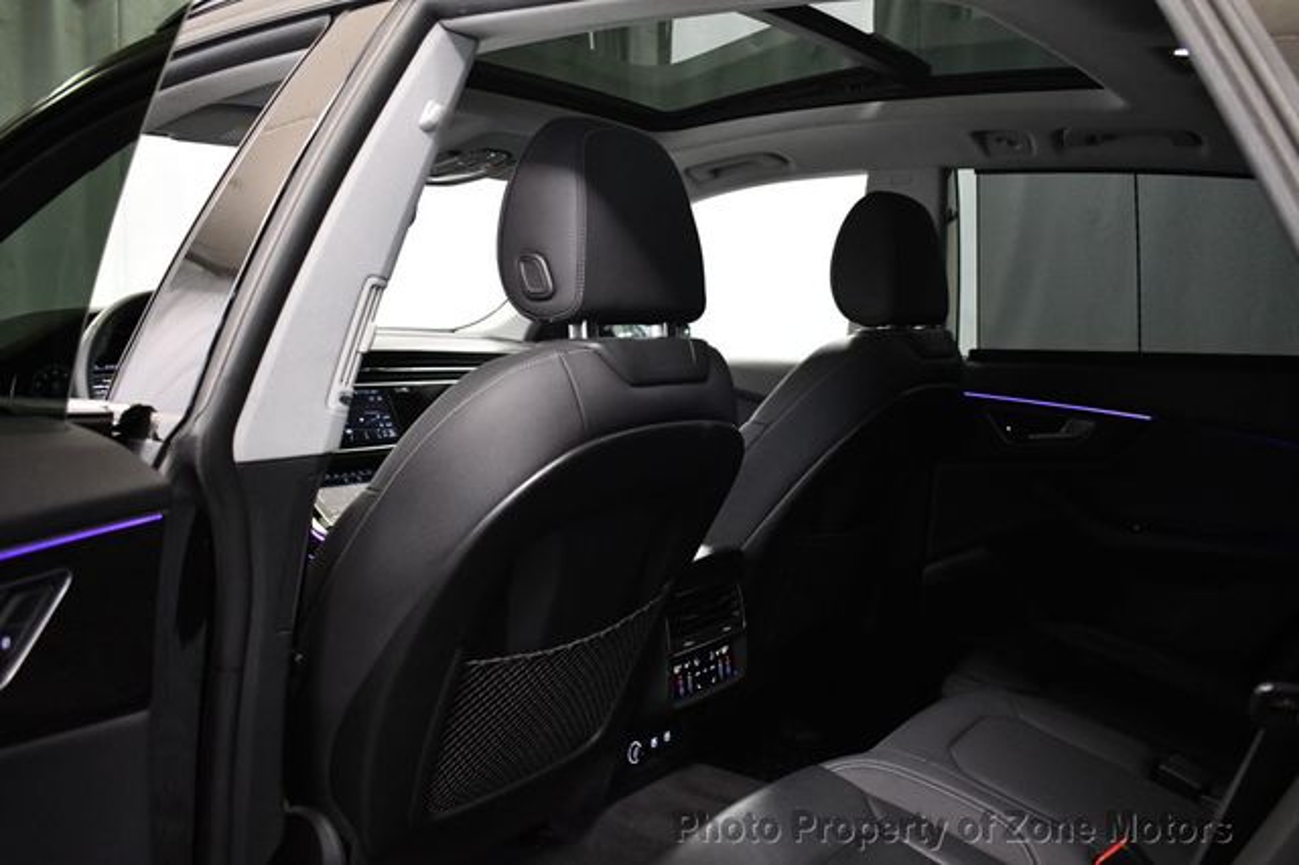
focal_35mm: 31
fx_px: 1118
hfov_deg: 60.3
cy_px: 432
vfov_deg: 42.3
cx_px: 650
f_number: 3.8
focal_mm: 21
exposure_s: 1/80
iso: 3200
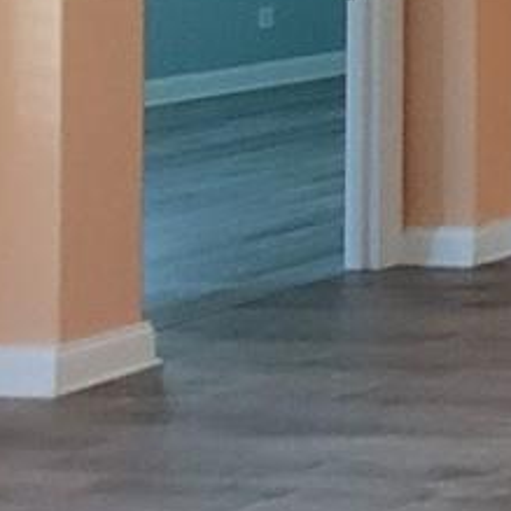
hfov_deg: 9.7
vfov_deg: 19.0
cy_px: -166
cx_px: 1769
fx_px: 1403
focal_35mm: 84
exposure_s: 1/60
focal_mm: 2.2
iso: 320
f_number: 2.2
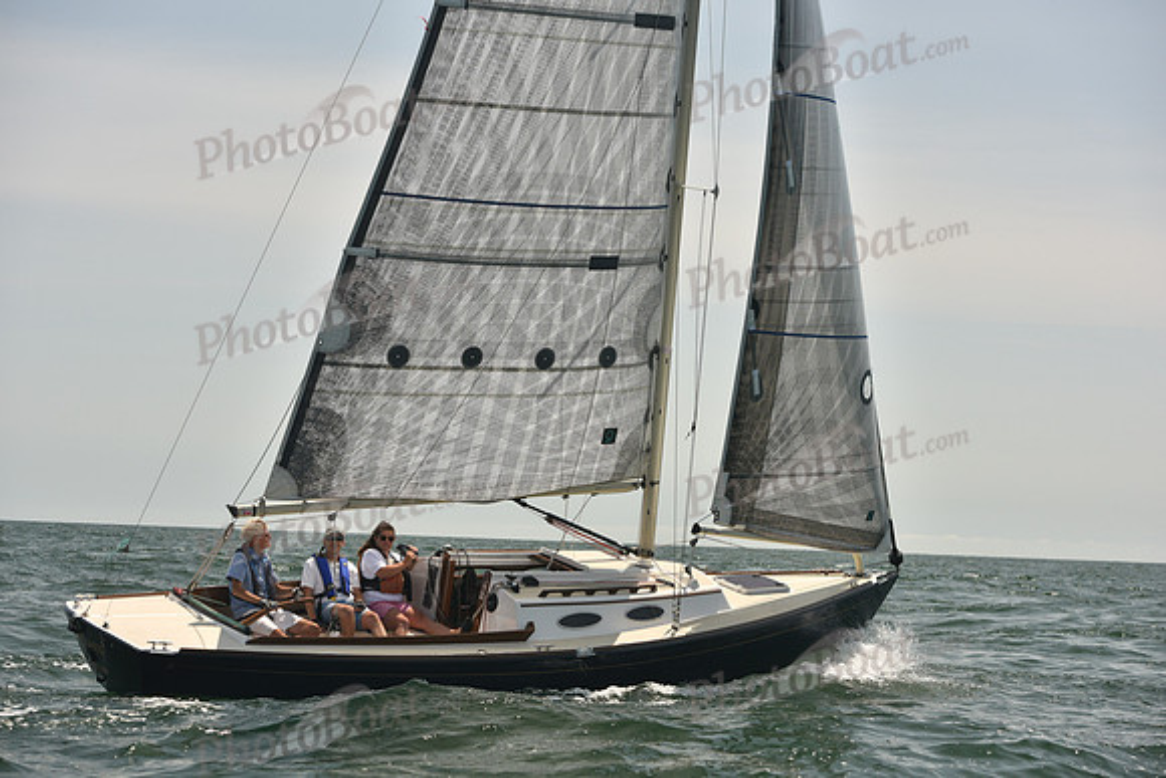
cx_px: 583
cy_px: 389
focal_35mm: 70
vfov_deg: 19.5
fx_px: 2268
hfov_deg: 28.8
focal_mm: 70
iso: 320
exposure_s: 1/1250
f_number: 5.6
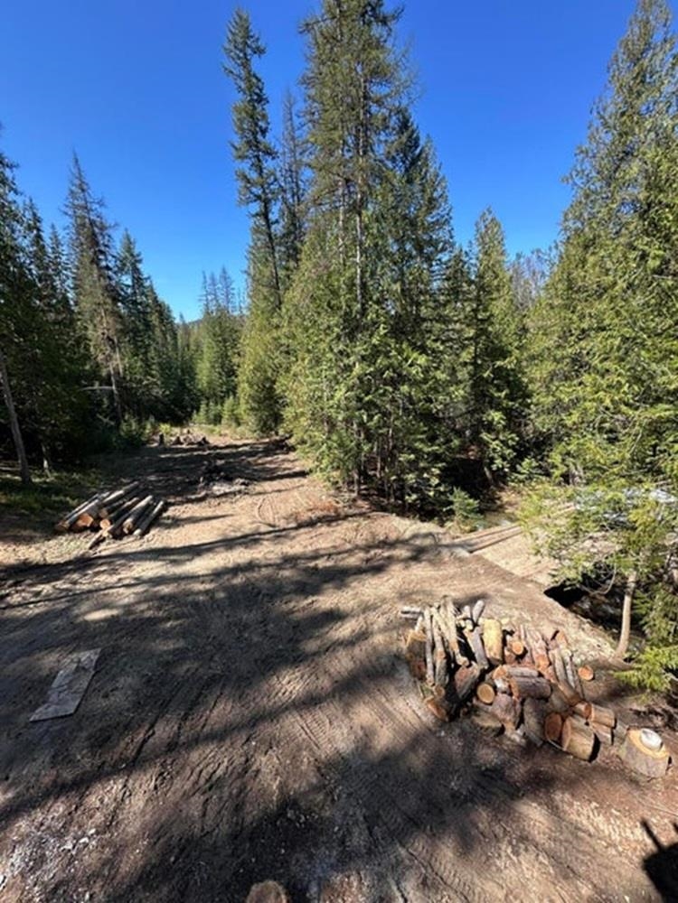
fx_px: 366
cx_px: 339
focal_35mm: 14
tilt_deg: -14.5
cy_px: 452
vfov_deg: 102.1
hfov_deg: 85.7
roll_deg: -0.8
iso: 40
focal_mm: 2.22
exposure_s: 1/540
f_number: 2.2
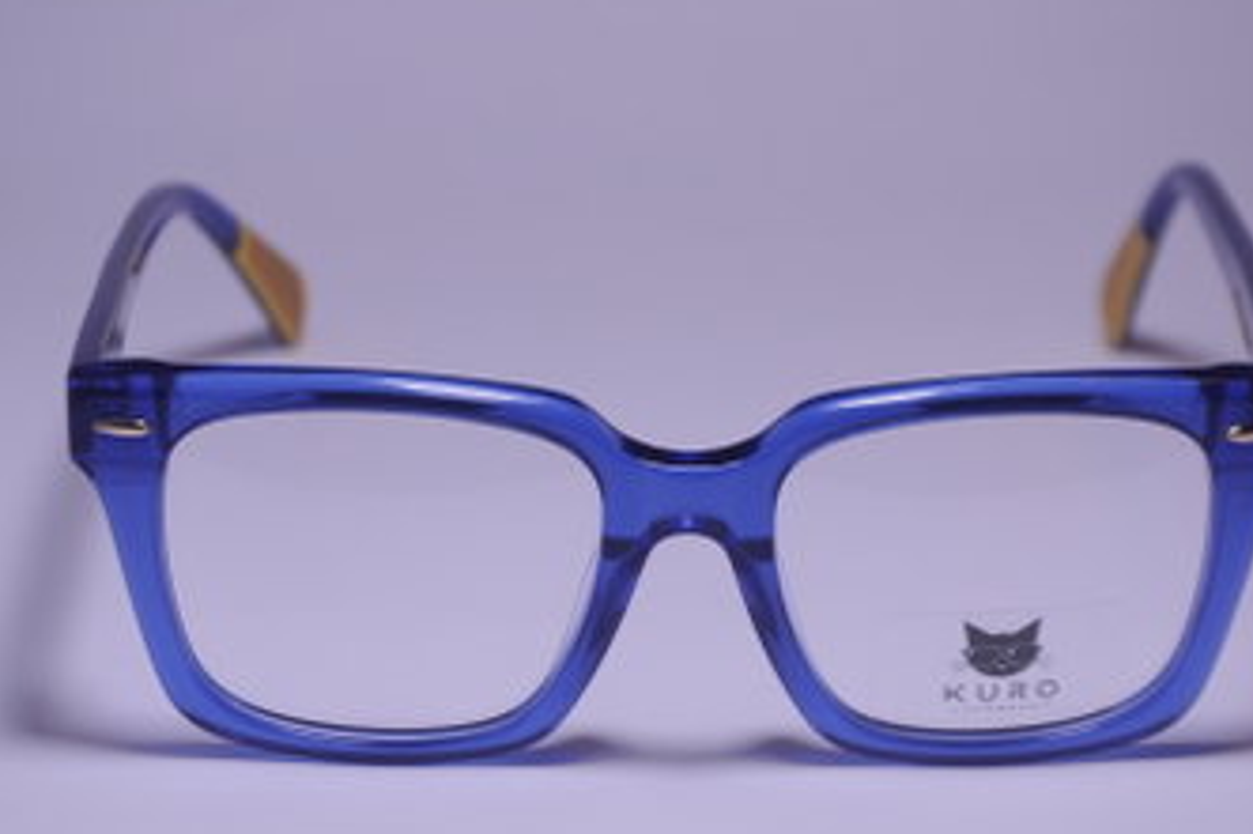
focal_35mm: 190
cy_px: 449
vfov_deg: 7.2
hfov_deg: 10.9
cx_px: 687
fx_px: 6596
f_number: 5.6
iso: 200
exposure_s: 1/125
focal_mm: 105
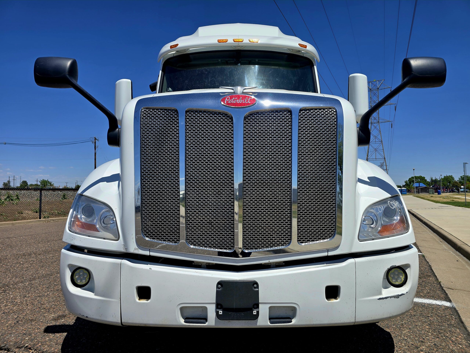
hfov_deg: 73.9
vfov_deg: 58.9
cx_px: 235
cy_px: 176
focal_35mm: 23
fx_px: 312
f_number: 1.7
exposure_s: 1/1250
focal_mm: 6.3
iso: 12
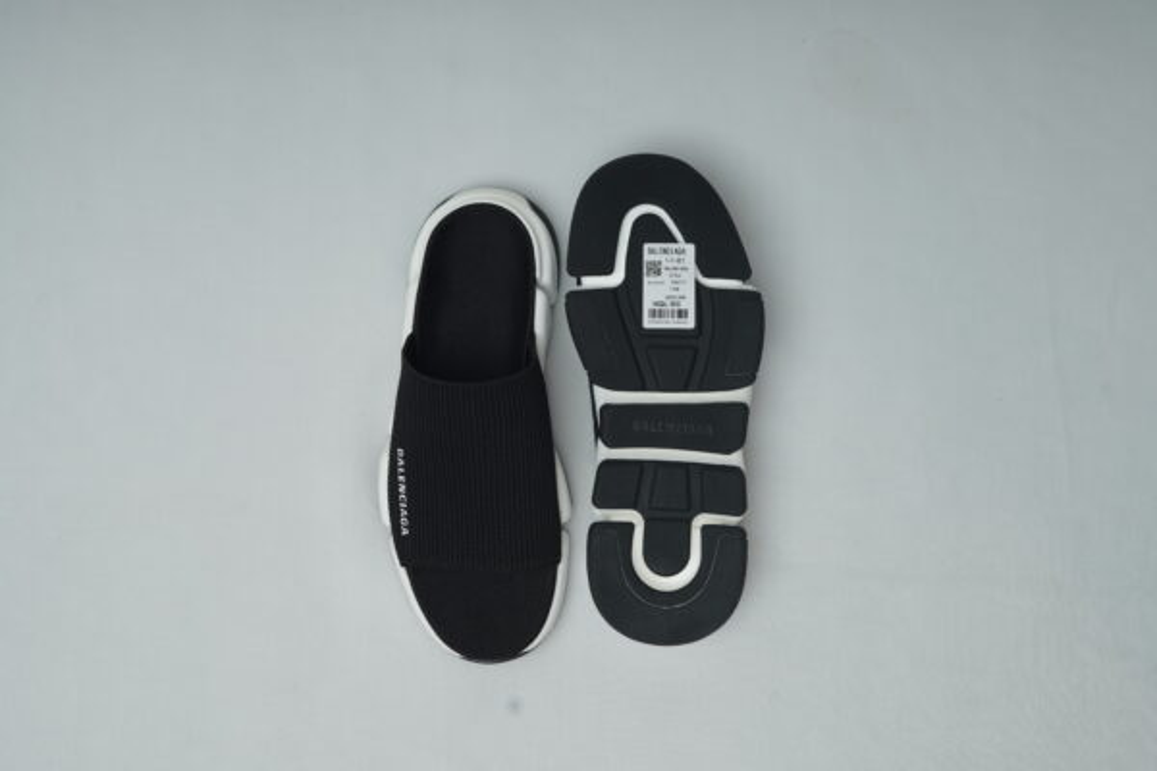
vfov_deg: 27.0
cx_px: 578
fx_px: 1607
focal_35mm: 50
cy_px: 386
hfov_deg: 39.6
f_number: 6.3
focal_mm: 50
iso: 320
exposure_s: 1/200
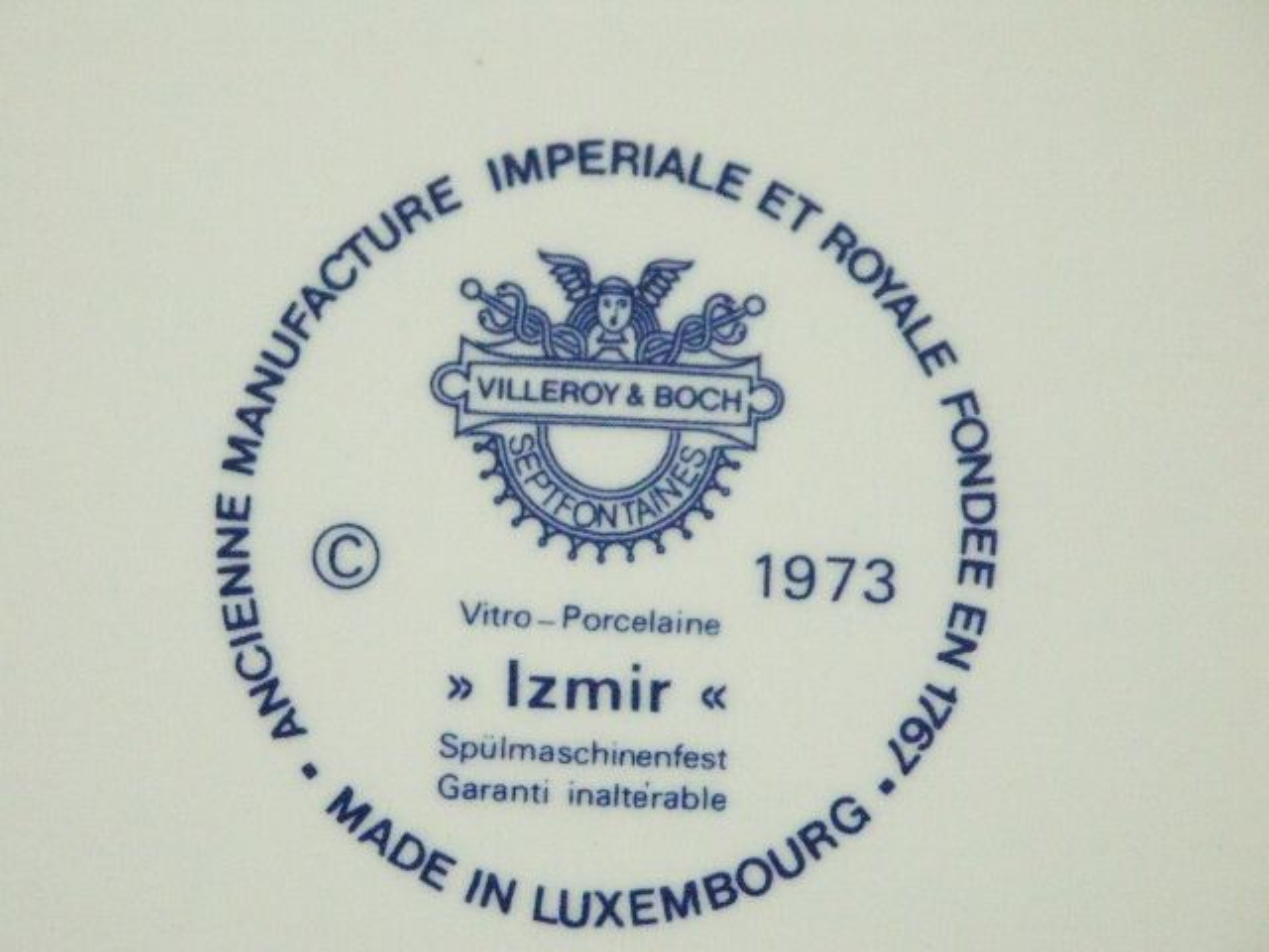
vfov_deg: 7.4
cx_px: 634
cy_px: 476
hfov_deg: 9.9
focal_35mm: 200
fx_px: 7332
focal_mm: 50.69
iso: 200
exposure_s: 1/100
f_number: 3.5
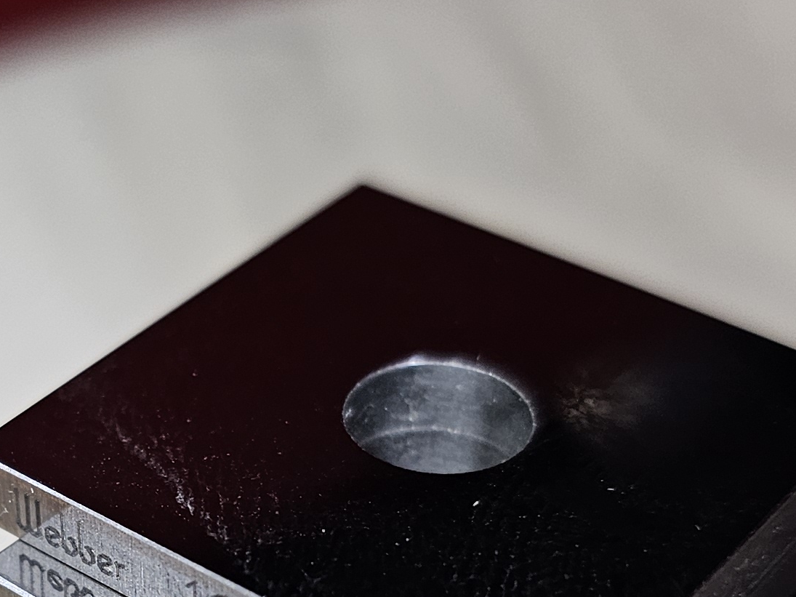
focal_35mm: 84
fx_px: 1931
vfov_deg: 17.1
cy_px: 639
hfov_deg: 22.8
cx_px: 107
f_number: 1.7
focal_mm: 6.3
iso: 100
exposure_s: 1/52
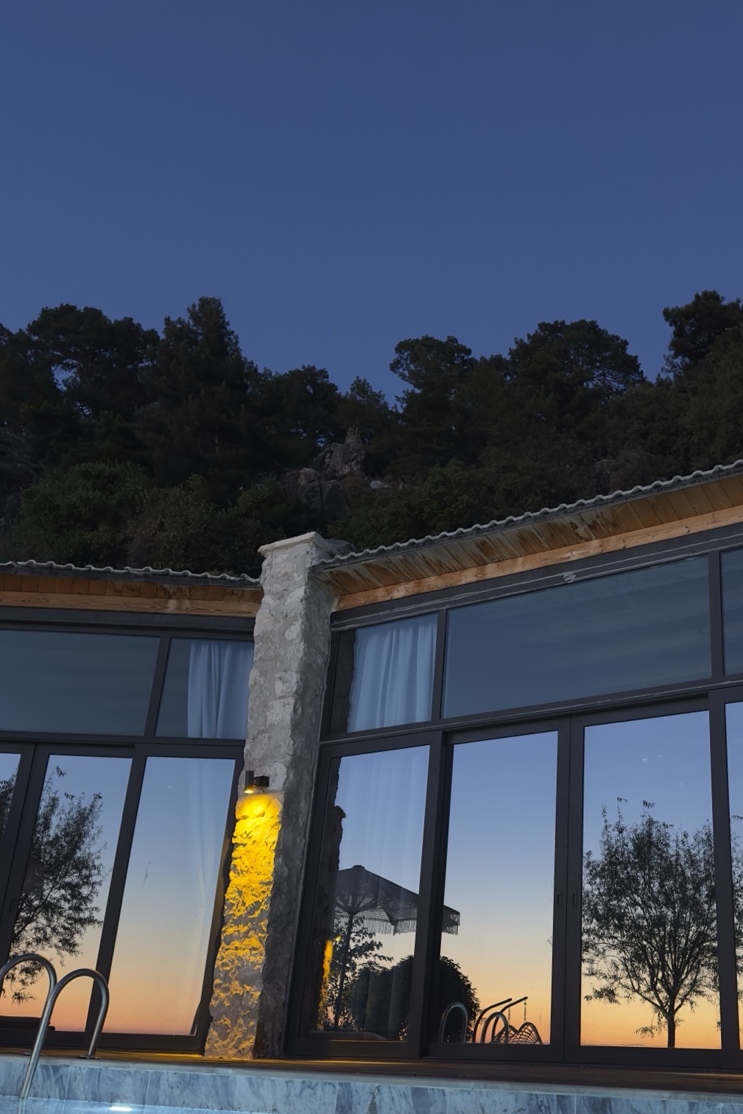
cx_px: 536
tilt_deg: +19.8
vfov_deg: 56.7
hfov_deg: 39.1
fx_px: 1021
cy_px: 677
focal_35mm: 33
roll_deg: -3.2
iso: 640
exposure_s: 1/33
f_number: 1.78
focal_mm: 6.86
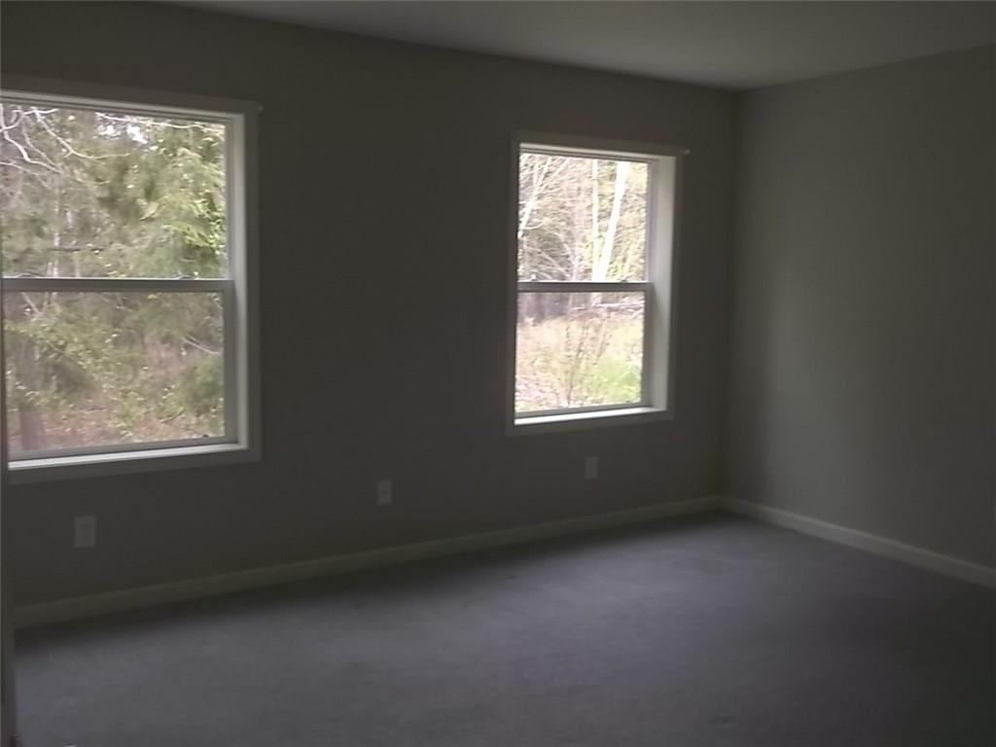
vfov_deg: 42.9
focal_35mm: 33
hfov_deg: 55.4
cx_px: 498
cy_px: 374
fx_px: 950
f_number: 3.3
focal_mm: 5.9
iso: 80
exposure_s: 1/40
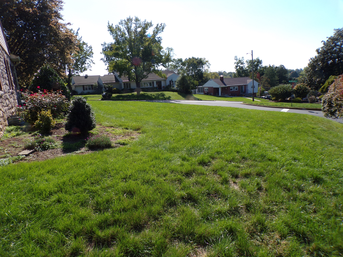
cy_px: 128
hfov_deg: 71.6
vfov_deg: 56.8
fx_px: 238
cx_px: 172
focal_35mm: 24
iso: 80
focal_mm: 4.3
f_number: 5.8
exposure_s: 1/280
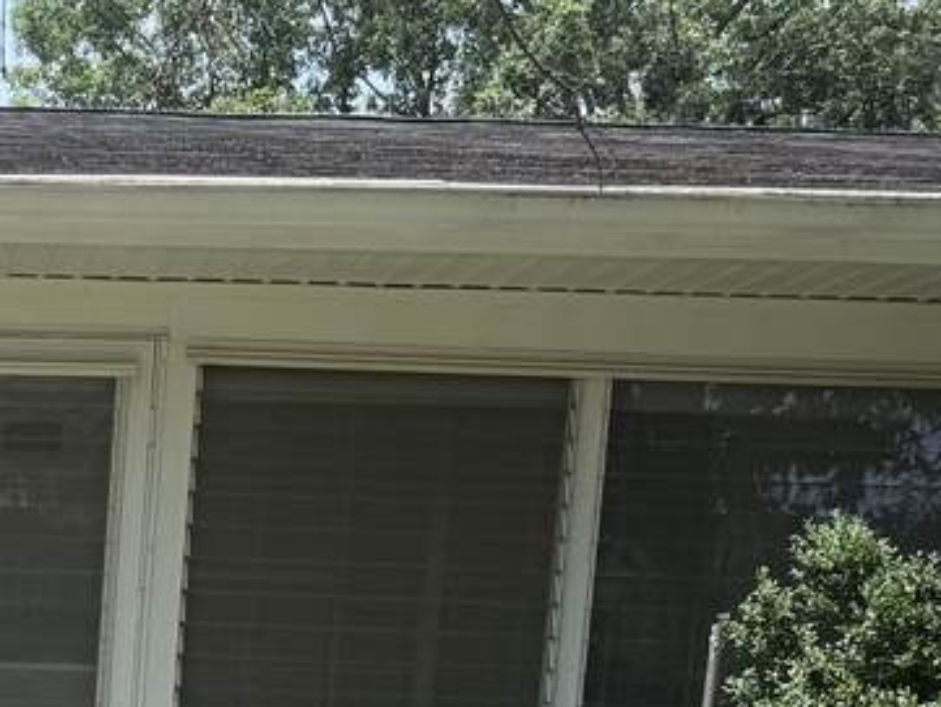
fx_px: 2311
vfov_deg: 16.3
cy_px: 973
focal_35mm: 85
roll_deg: -2.2
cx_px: -250
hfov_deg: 21.1
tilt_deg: -7.4
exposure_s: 1/2370
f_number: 1.78
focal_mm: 6.76
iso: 80
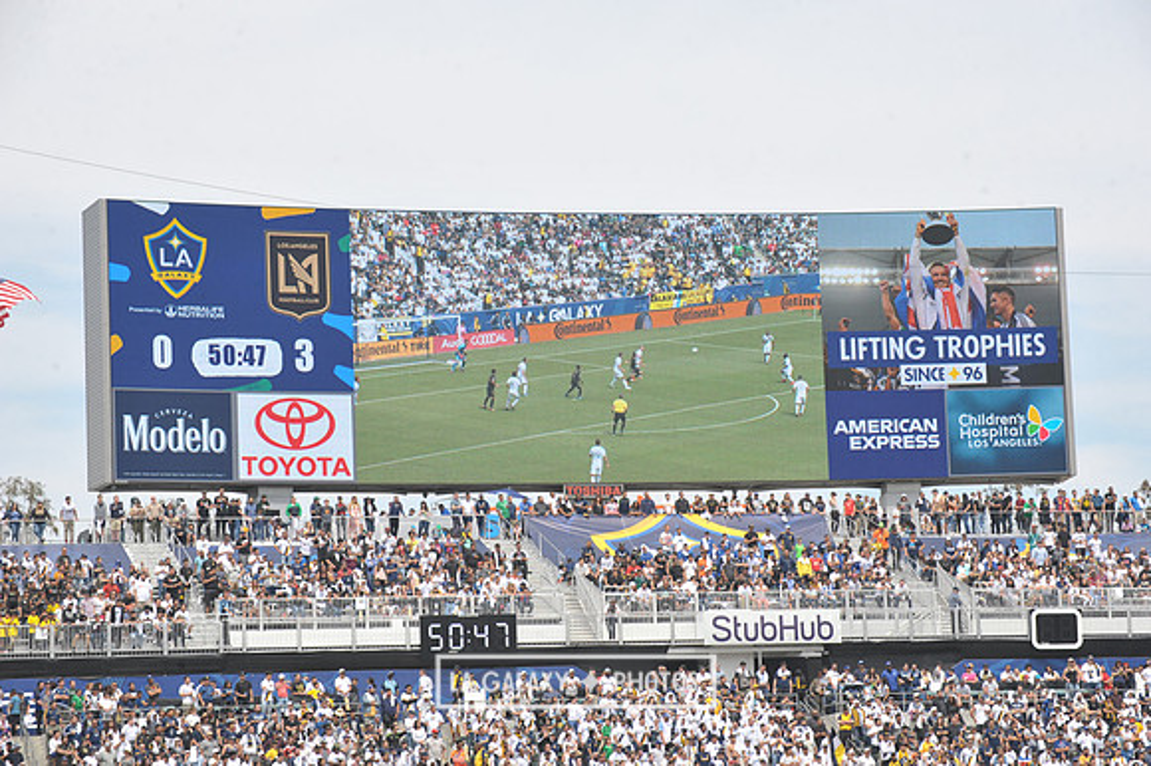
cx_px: 576
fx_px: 3834
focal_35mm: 120
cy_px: 383
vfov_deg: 11.4
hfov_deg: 17.1
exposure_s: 1/500
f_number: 11
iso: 320
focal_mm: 120
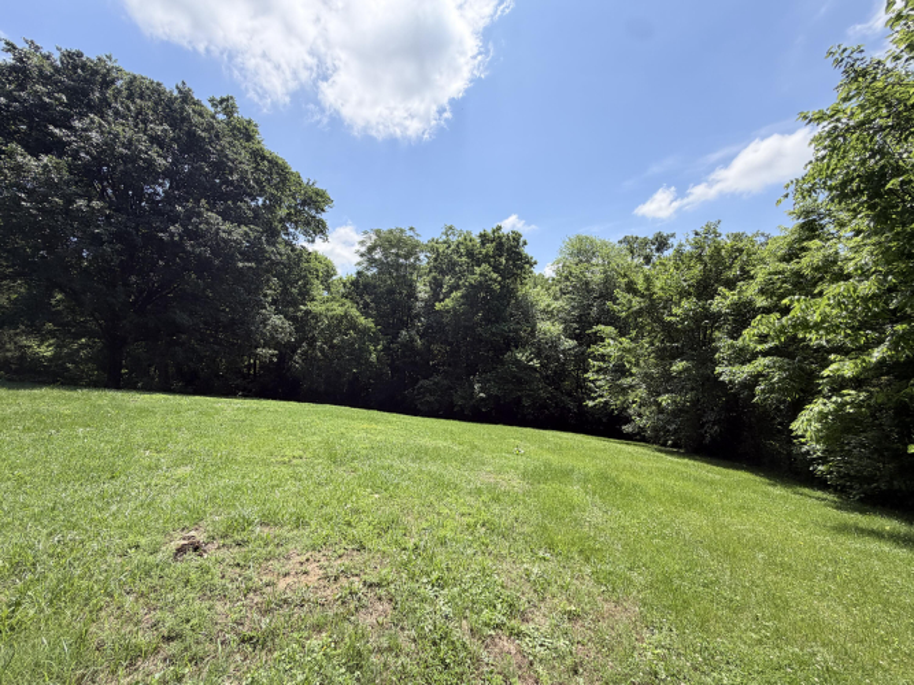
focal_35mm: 14
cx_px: 457
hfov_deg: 102.1
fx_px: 370
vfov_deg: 85.7
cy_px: 342
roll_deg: +0.1
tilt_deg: +2.3
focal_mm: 2.22
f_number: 2.2
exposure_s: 1/914
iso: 25
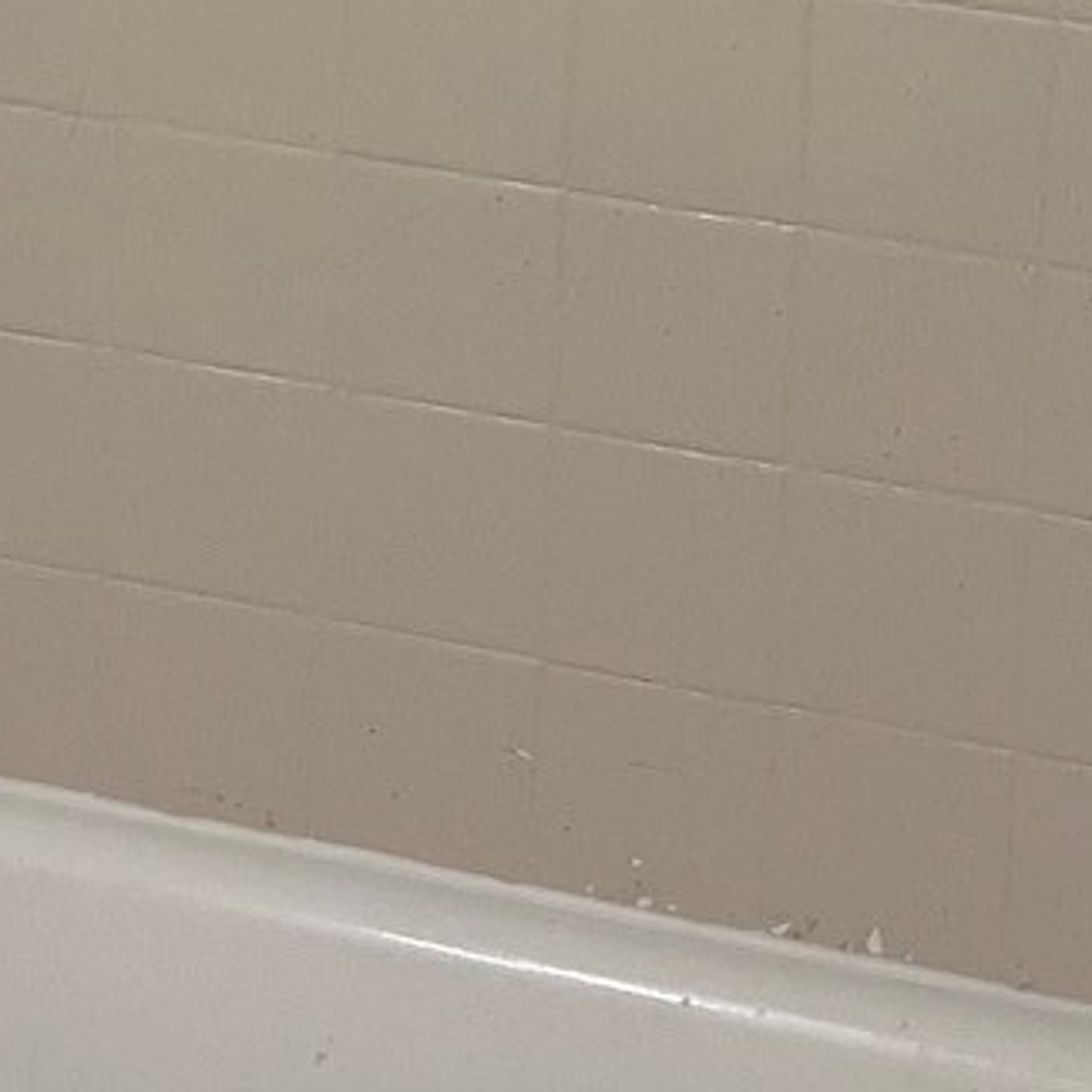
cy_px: -595
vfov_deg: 11.5
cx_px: 333
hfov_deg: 12.0
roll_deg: -1.5
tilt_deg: -9.8
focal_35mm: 145
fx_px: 5175
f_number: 1.5
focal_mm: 5.7
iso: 100
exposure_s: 1/120
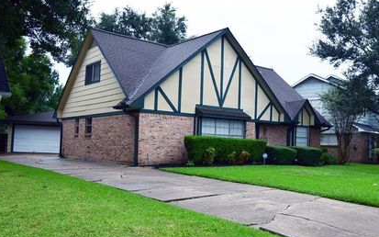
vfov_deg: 34.4
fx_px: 382
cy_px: 130
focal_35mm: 37
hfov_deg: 52.5
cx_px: 219
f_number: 10
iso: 400
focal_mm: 20
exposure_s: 1/250
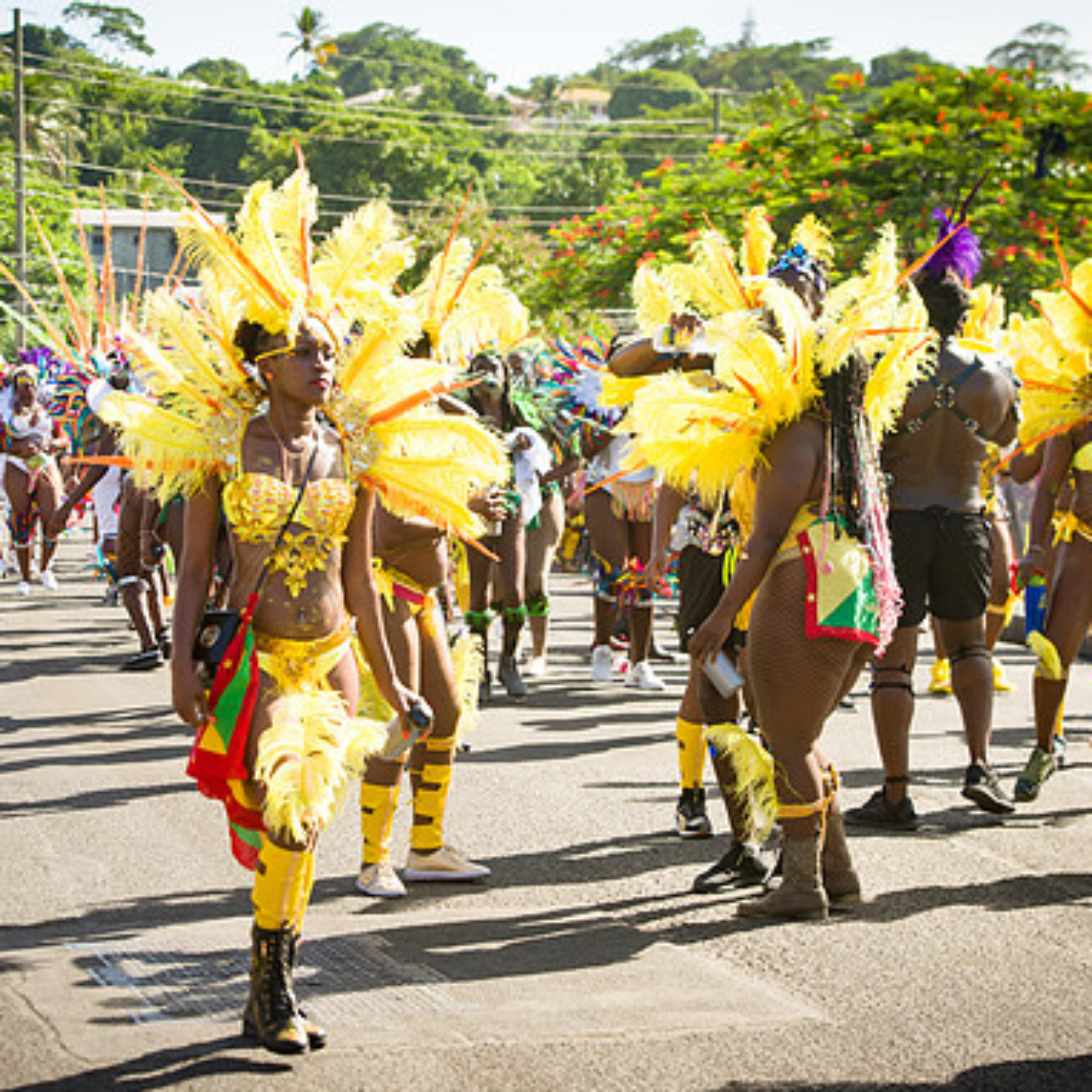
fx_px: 3462
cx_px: 459
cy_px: 550
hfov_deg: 17.9
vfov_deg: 17.9
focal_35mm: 97
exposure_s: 1/200
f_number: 7.1
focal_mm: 75
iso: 100
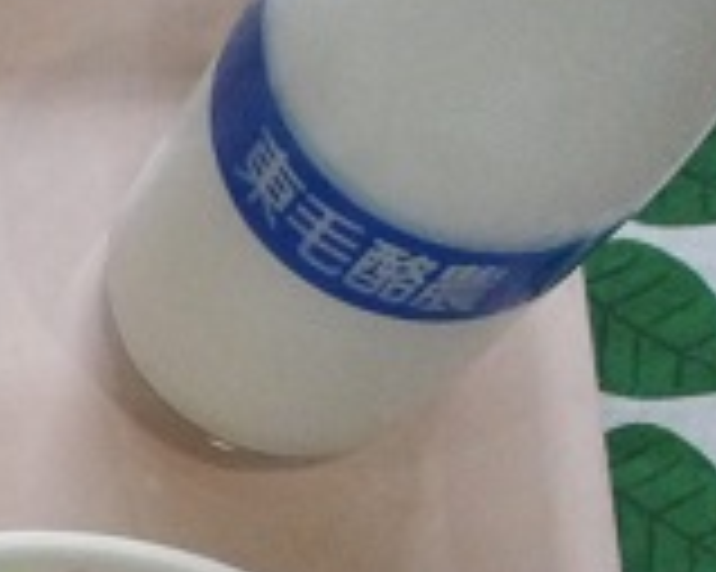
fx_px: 2245
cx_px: -594
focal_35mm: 106
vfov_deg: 13.6
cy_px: 874
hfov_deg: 15.4
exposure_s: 1/60
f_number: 10.4
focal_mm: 4.9
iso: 956
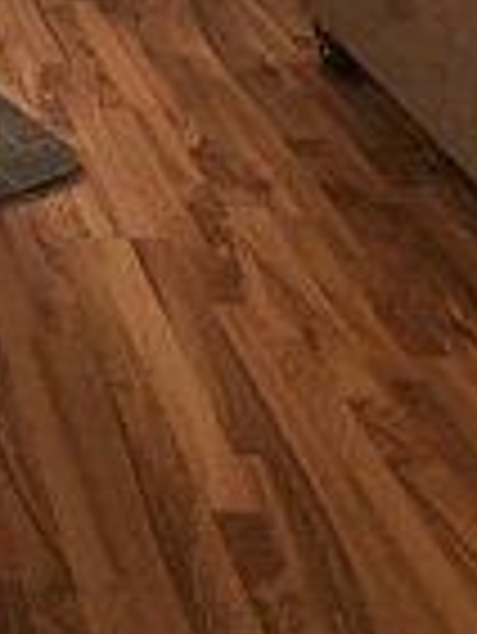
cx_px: -234
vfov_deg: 23.1
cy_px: -344
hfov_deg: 19.5
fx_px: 1211
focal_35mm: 66
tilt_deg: -9.9
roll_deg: -2.0
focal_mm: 2.22
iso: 320
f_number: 2.2
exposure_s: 1/60
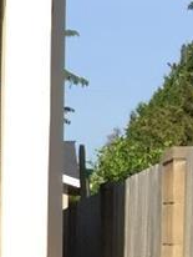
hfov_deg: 5.7
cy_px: 318
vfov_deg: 9.2
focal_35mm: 211
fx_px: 1565
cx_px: -669
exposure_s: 1/1582
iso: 32
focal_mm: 4.15
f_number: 2.2
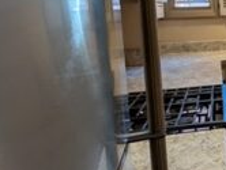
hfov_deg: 21.4
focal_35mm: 58
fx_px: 379
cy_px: 30
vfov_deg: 24.8
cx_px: 408
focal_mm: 2.02
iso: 71
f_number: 1.7
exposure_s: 1/60
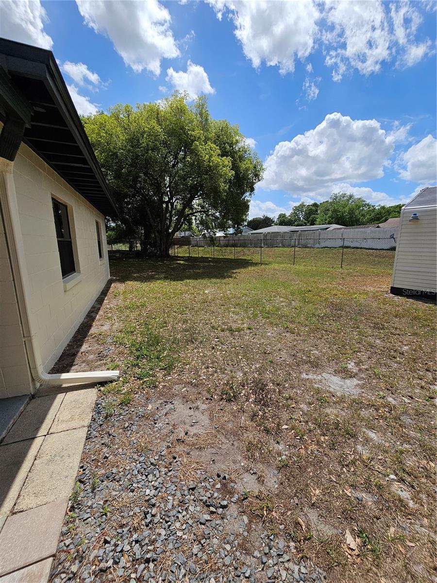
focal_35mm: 13
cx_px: 218
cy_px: 292
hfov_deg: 89.9
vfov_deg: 106.2
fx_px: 219
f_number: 2.2
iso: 50
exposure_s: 1/3798
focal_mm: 2.2
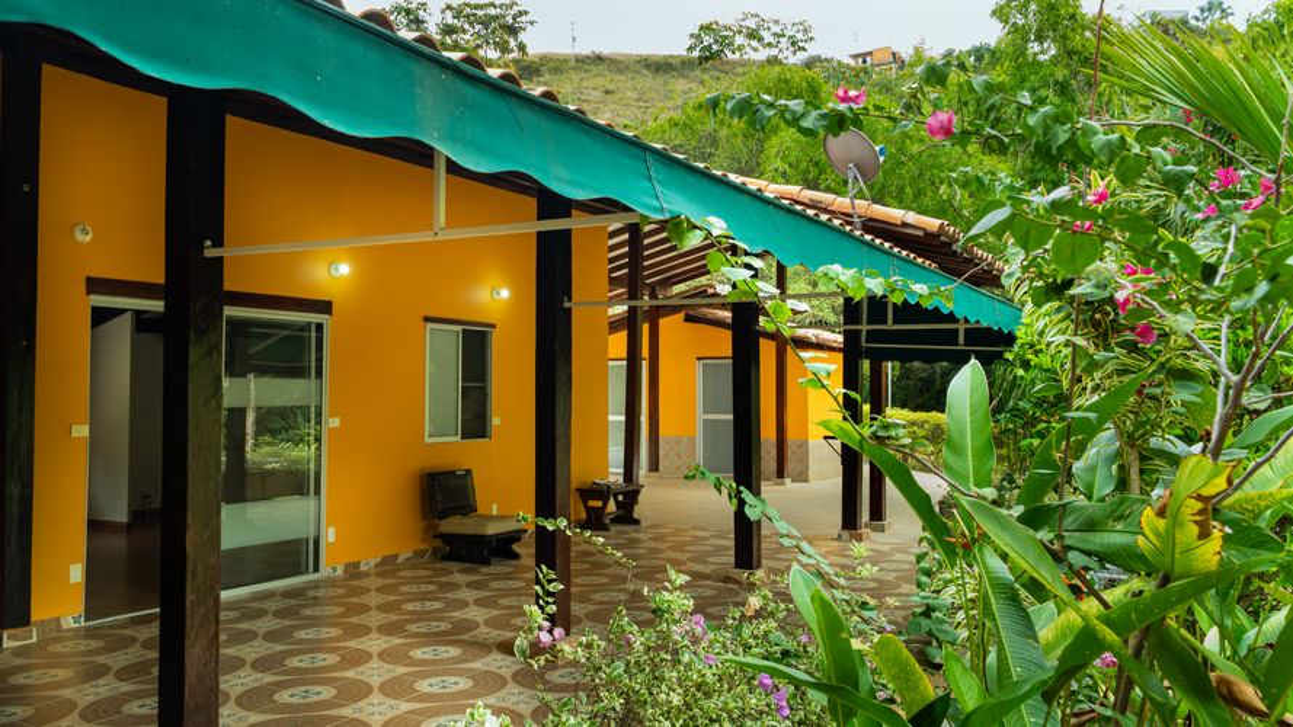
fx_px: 970
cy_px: 364
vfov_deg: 41.1
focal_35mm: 28
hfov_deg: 67.4
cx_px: 646
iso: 400
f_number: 6.3
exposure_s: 1/80
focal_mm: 18
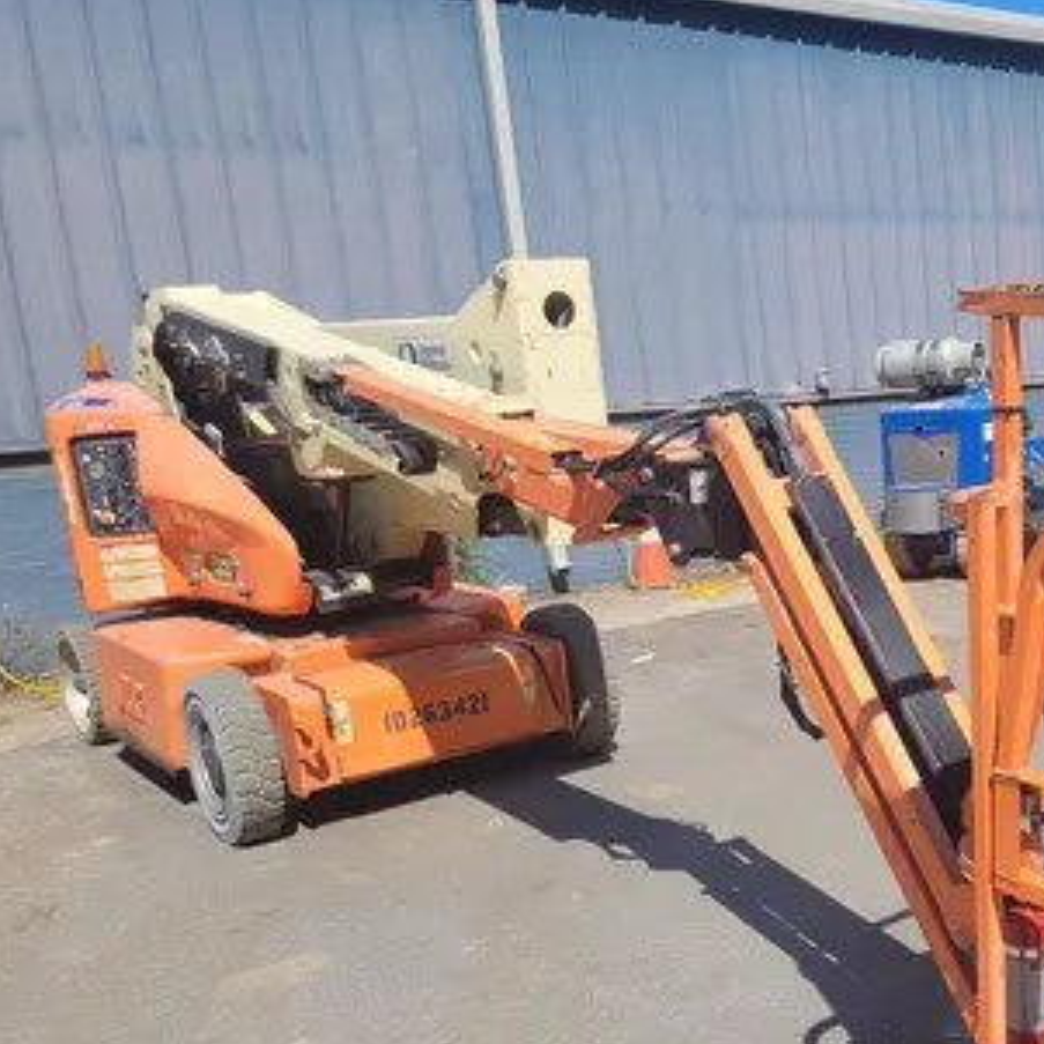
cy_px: 709
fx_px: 1433
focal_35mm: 42
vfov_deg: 39.5
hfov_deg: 38.0
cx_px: 888
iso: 40
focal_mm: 5.4
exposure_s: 1/2537
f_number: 1.8
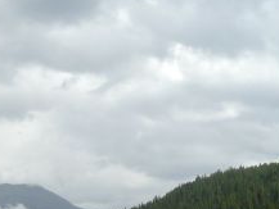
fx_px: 831
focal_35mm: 103
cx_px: -54
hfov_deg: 18.1
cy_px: 230
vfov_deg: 14.1
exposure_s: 1/400
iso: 100
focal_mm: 4.6
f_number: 6.3
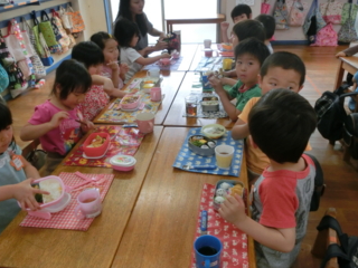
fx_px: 310
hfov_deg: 59.9
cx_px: 171
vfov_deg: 46.8
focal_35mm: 30
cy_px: 132
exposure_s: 1/125
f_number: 3
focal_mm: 4.24
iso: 160
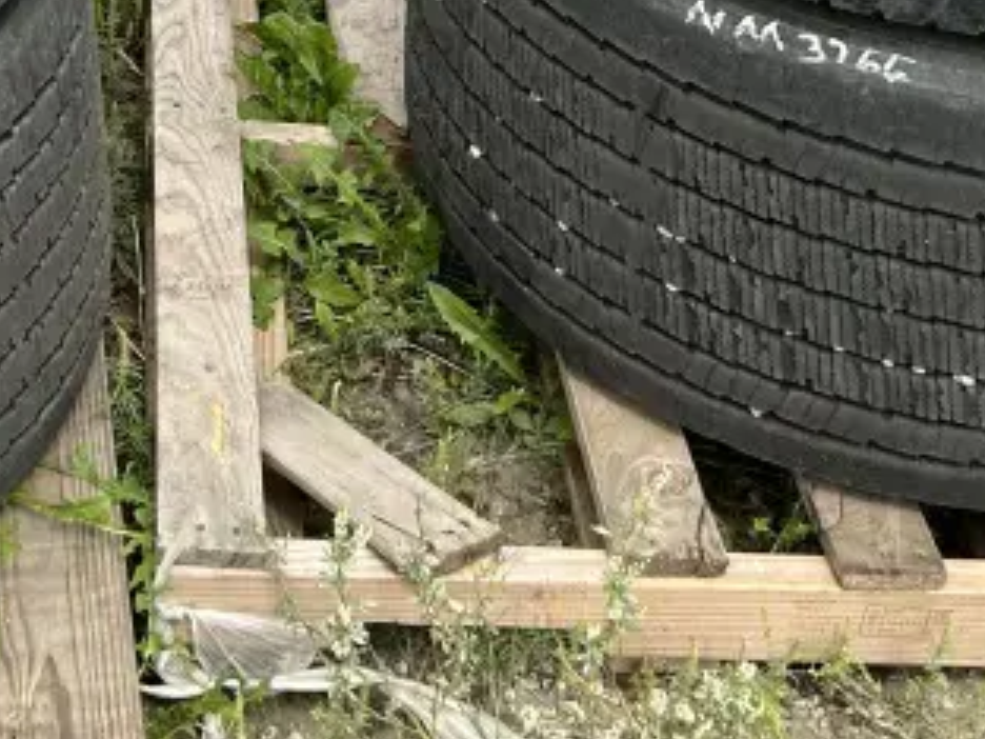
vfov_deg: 17.2
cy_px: -240
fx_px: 2276
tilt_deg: -24.9
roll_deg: +3.4
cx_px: 186
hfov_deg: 24.0
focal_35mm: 80
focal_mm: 5.7
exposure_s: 1/2841
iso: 50
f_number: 1.5
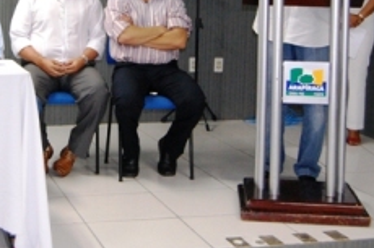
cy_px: 26
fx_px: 789
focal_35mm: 76
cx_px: 85
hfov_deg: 26.3
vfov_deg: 17.7
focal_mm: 26
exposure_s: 1/60
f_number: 5
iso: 1600
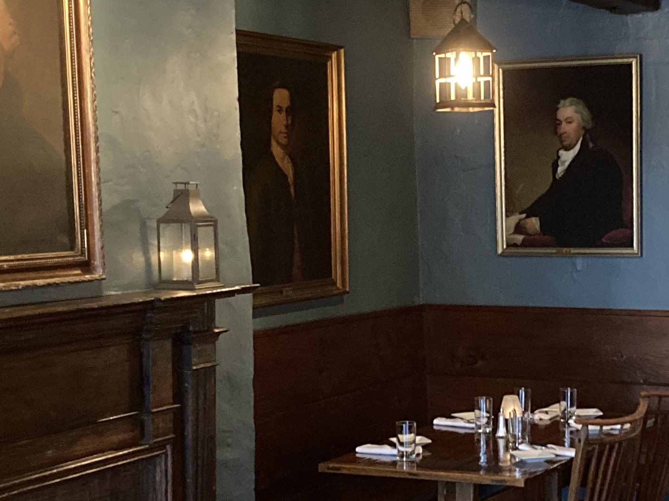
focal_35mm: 80
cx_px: 498
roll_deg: -0.4
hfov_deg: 24.2
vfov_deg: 18.4
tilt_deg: -4.6
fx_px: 1546
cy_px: 308
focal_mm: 3.99
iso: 640
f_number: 1.8
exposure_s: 1/17
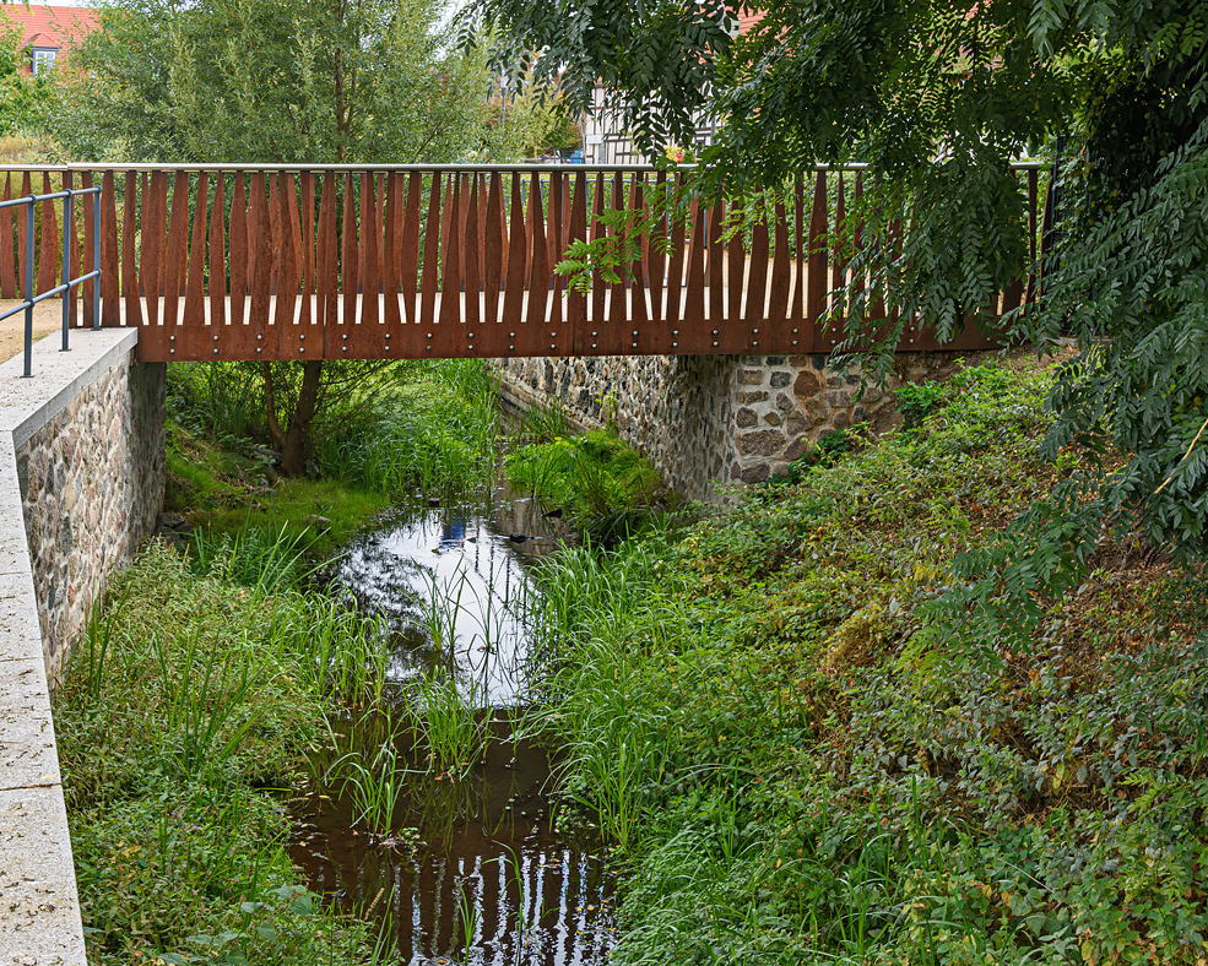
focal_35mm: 48
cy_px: 482
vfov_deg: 31.5
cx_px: 481
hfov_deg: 38.6
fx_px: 1716
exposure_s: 1/160
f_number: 7.1
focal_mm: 28
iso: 200
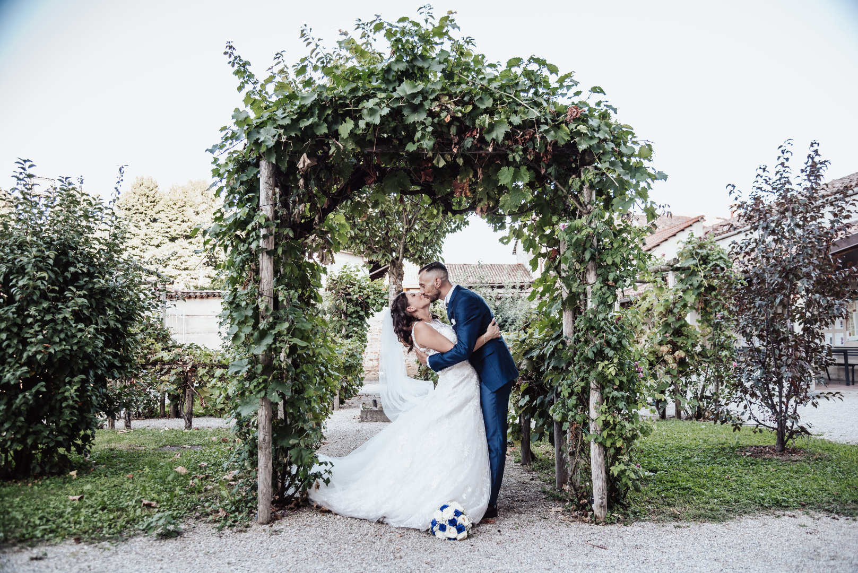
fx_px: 668
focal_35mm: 28
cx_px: 429
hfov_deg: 65.4
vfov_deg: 46.5
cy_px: 286
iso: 250
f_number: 4
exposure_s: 1/160
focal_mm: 28
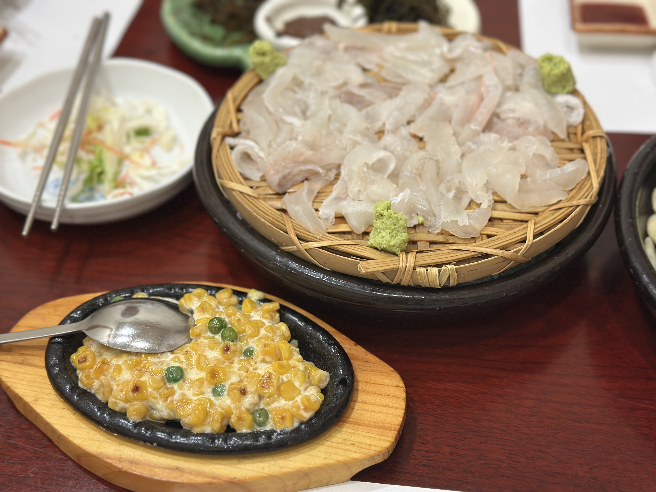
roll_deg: +0.8
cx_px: 328
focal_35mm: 48
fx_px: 910
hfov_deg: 39.7
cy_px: 246
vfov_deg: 30.3
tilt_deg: -43.4
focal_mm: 6.86
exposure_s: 1/60
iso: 200
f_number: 1.78
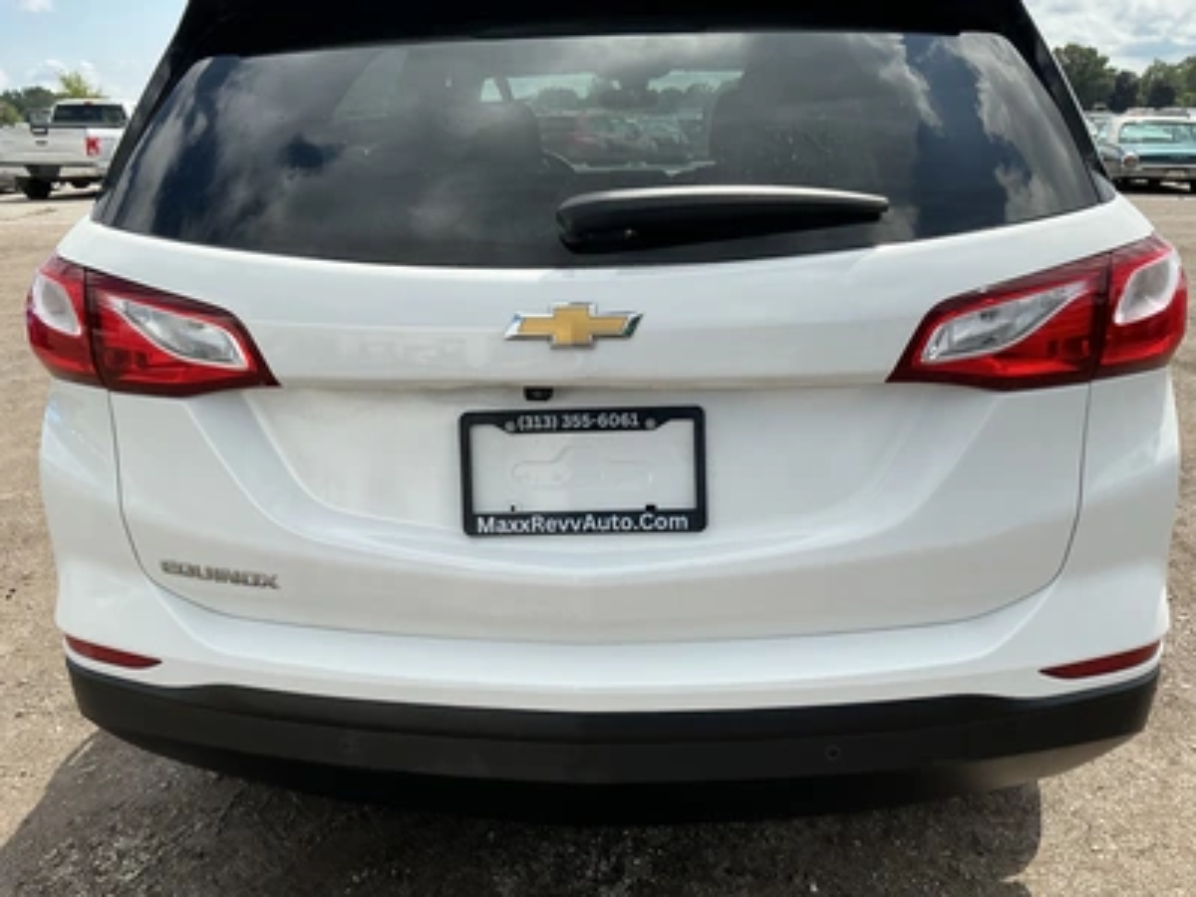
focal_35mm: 28
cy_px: 448
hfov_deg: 63.4
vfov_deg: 49.7
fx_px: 967
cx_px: 598
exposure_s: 1/1311
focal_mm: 3
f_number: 1.8
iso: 25
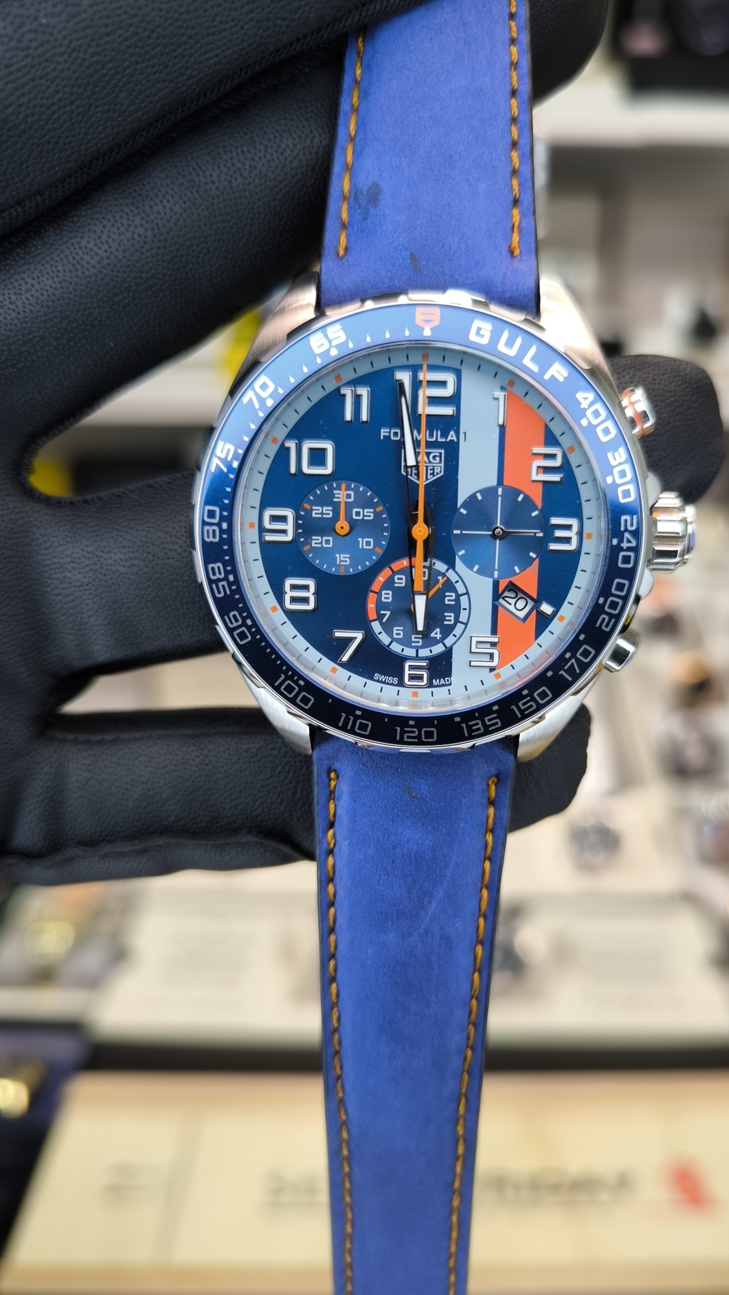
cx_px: 434
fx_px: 927
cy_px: 665
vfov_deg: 69.8
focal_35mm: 27
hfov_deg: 42.7
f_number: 1.9
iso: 80
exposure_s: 1/100
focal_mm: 6.92
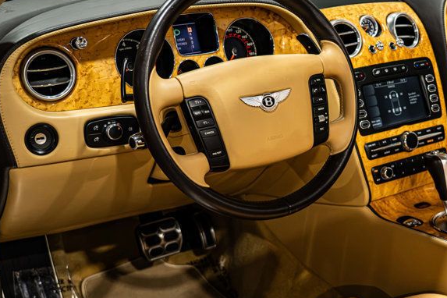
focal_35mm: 59
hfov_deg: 33.3
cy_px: 147
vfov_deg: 23.0
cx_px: 332
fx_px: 733
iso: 1250
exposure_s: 1/80
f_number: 4
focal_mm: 33
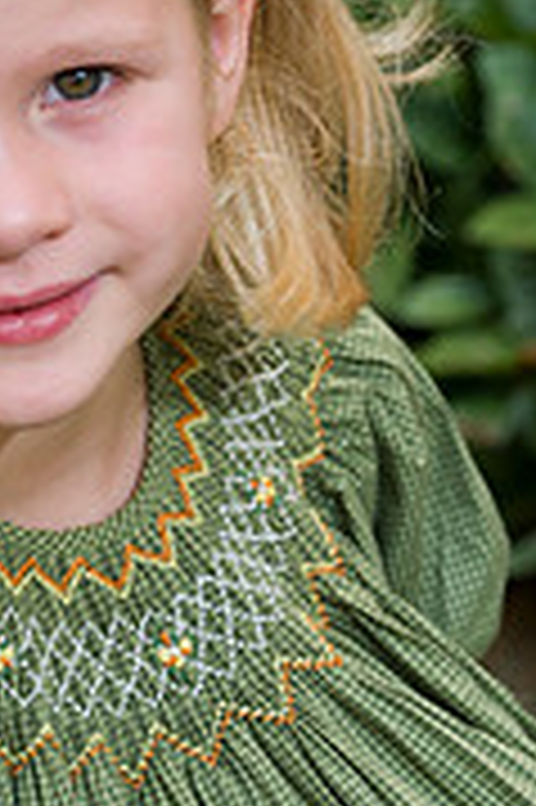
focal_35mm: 291
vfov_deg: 7.1
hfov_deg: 4.7
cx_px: -65
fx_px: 6511
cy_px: 306
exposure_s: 1/125
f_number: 5.6
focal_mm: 116
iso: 320
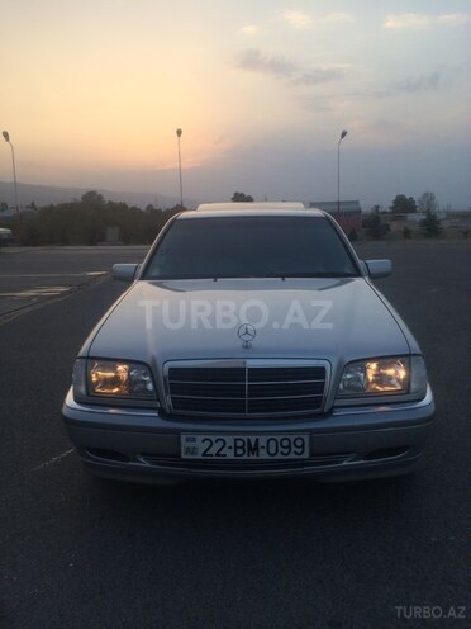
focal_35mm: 29
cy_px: 314
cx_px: 236
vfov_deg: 61.7
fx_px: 526
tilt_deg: -10.2
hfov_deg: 48.2
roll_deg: -0.7
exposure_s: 1/265
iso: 32
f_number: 2.2
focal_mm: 4.15
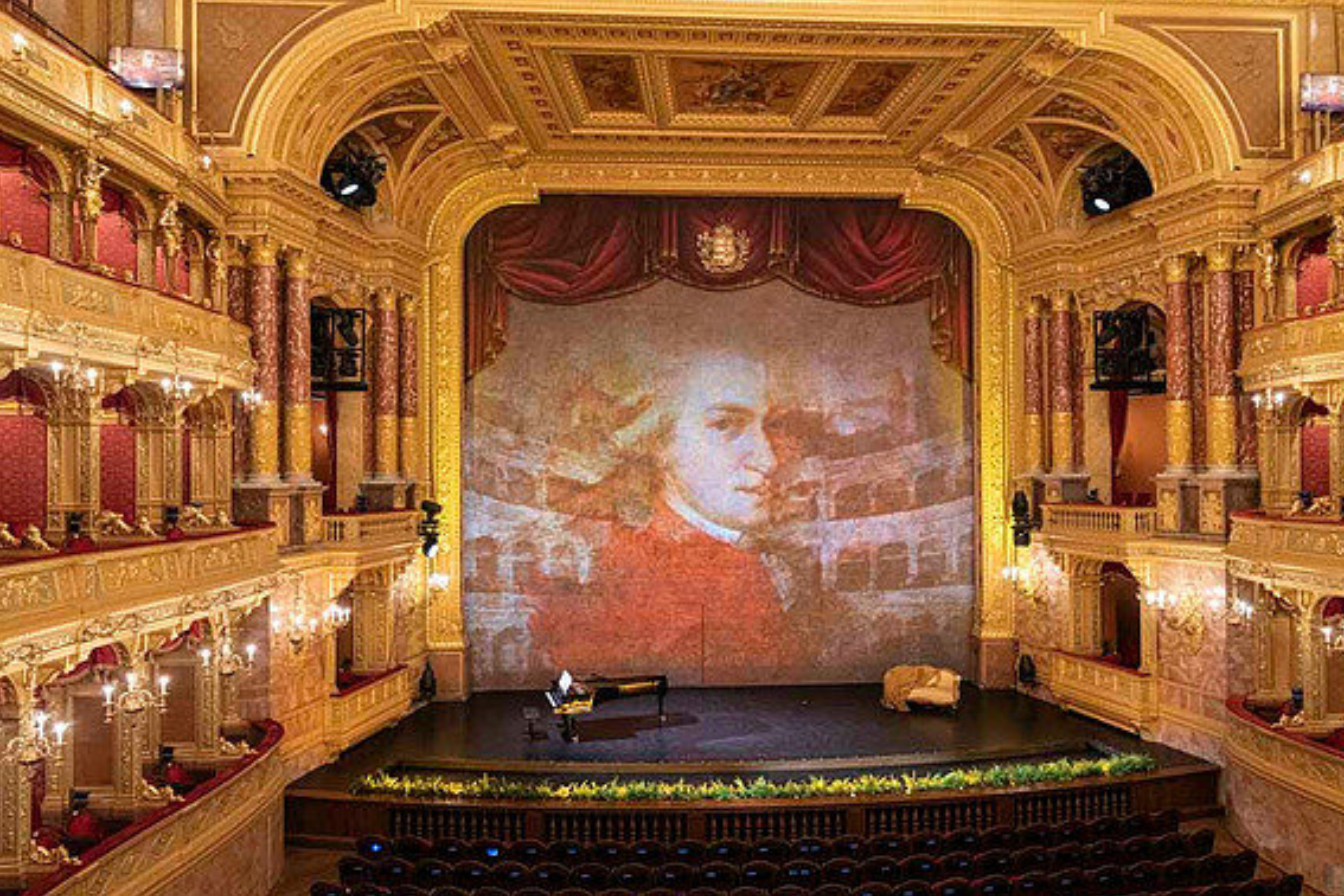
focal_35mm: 25
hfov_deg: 71.5
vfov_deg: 51.3
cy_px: 454
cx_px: 685
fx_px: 933
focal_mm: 24
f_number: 4
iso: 5000
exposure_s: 1/50
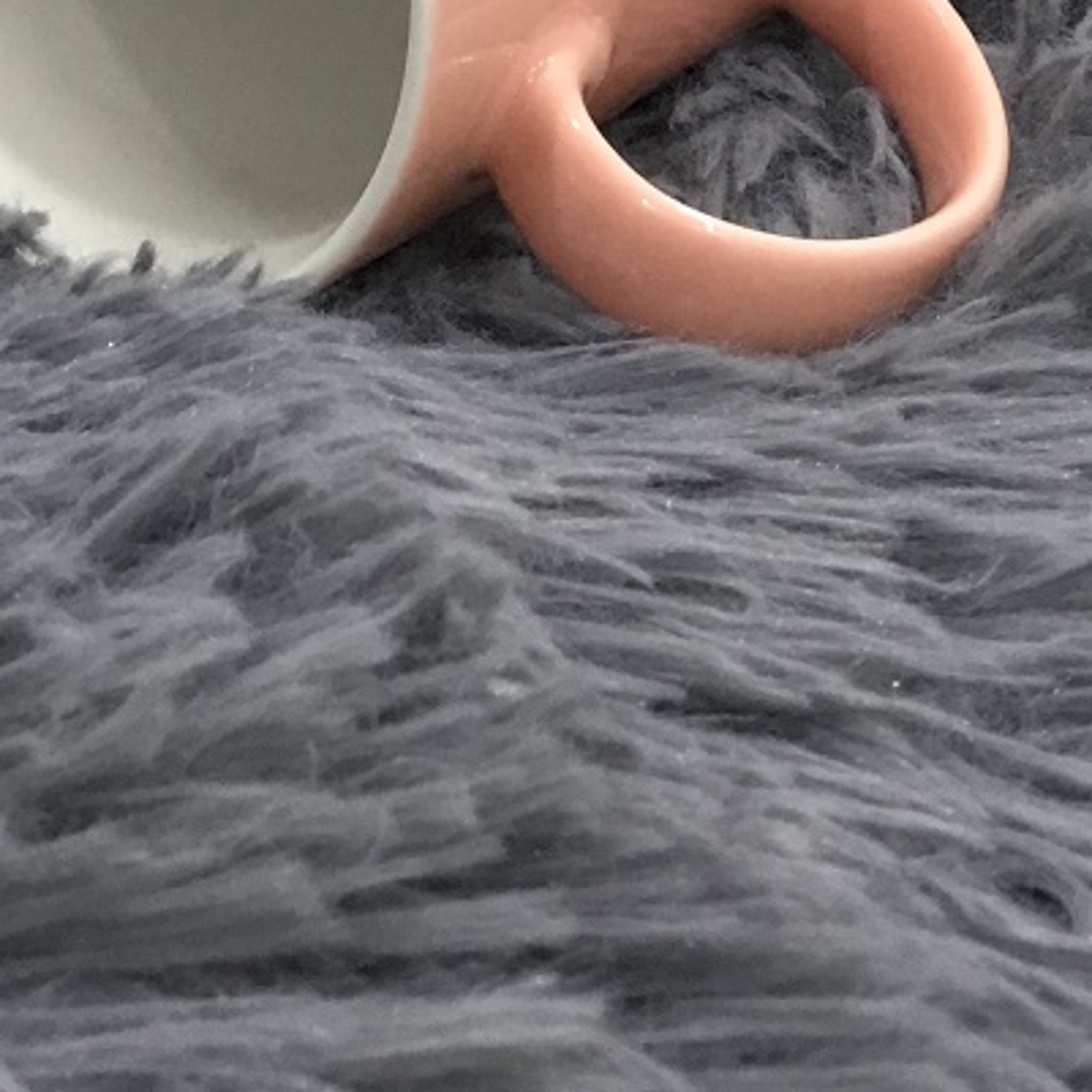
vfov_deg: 19.1
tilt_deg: -14.9
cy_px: -444
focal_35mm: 82
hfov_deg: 21.1
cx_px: 408
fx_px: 2927
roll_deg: +0.9
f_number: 2.4
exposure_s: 1/33
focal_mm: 3.3
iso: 125
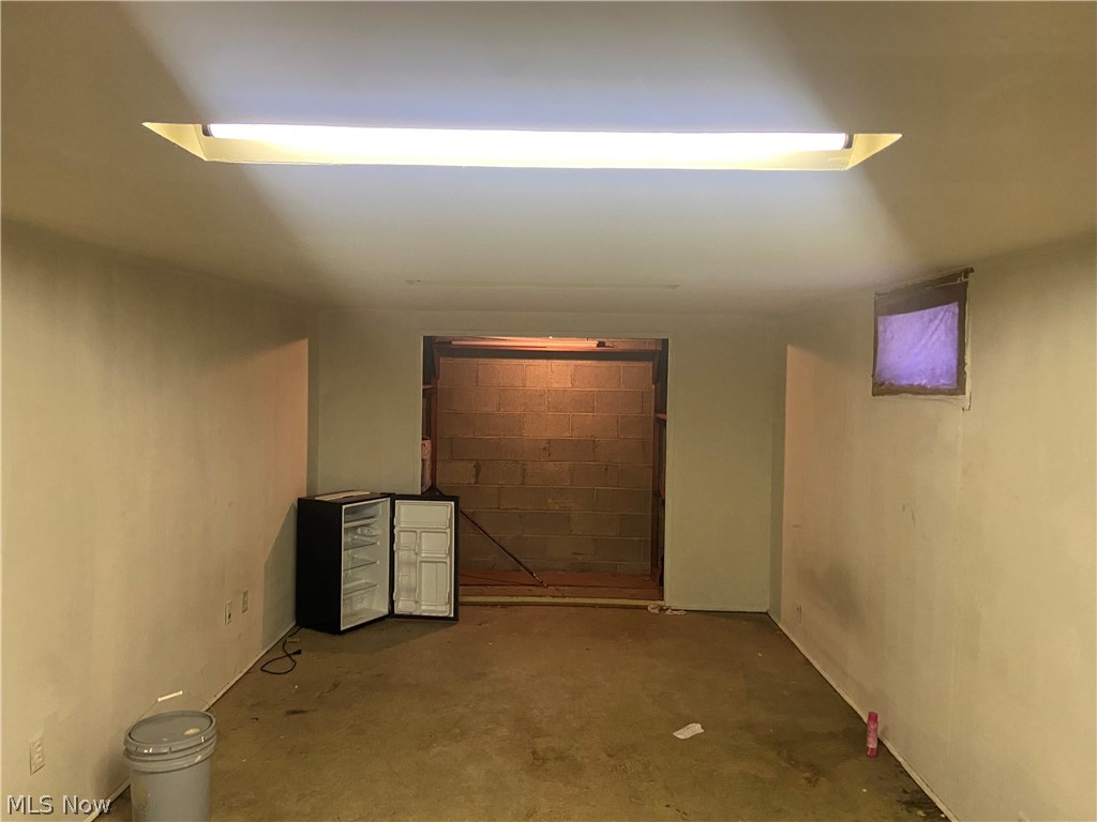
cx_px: 548
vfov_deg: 53.1
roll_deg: -0.9
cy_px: 411
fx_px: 824
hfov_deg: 67.3
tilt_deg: -1.2
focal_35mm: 26
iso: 400
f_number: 1.8
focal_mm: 4.25
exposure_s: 1/60
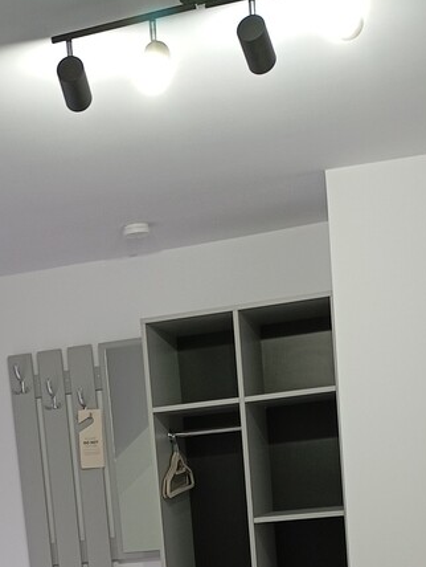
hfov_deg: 21.8
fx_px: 1097
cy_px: 650
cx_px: 108
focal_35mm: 67
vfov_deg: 26.3
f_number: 1.8
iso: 433
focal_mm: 4.27
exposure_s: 1/50
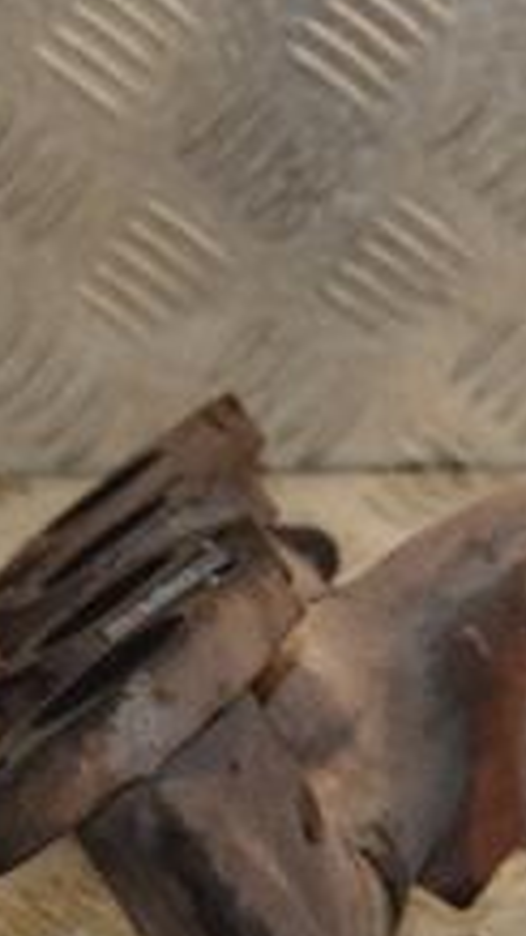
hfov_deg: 5.6
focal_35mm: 215
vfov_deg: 10.0
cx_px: 680
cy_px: 667
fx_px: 5337
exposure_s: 1/200
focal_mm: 50
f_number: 5
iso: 800
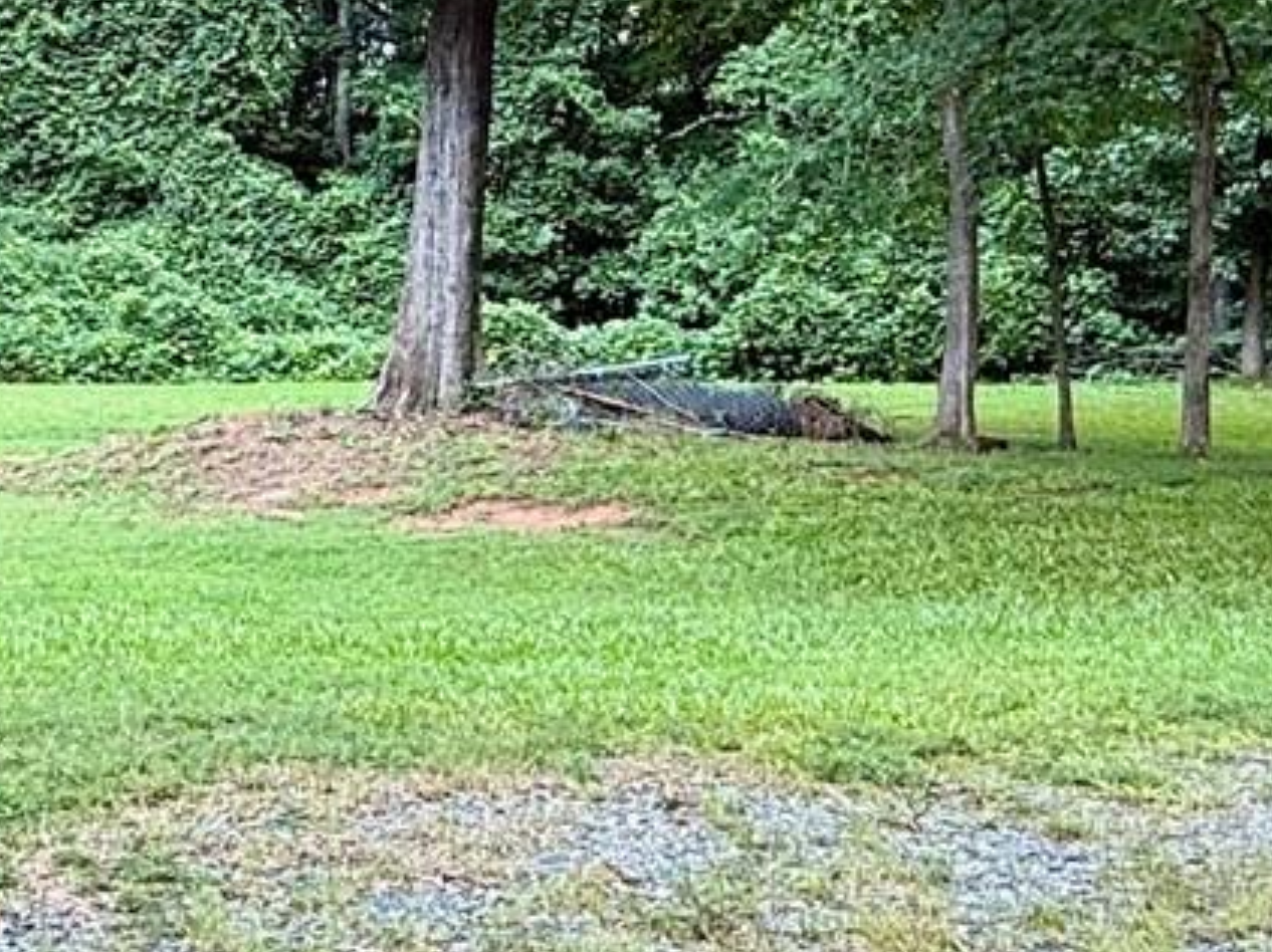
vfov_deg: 21.4
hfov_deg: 28.2
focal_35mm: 68
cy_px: 253
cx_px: 341
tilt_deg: +3.6
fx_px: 2497
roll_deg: -1.9
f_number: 2.2
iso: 50
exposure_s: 1/242
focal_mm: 2.22
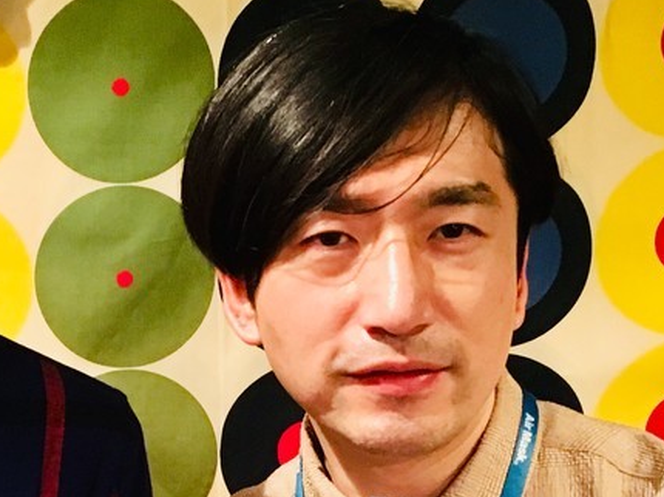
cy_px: 554
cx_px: 114
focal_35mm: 81
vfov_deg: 17.5
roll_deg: -0.3
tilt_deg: -17.6
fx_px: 1553
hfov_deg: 23.7
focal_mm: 4.15
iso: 400
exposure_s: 1/15
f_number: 2.2
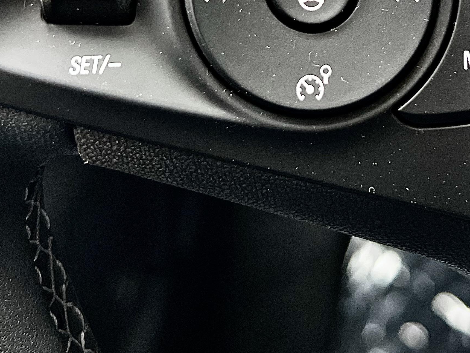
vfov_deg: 22.8
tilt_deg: -33.2
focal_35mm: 61
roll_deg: +2.3
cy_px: -20
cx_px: 322
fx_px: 828
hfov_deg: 31.4
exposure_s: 1/59
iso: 500
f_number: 1.5
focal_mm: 5.7
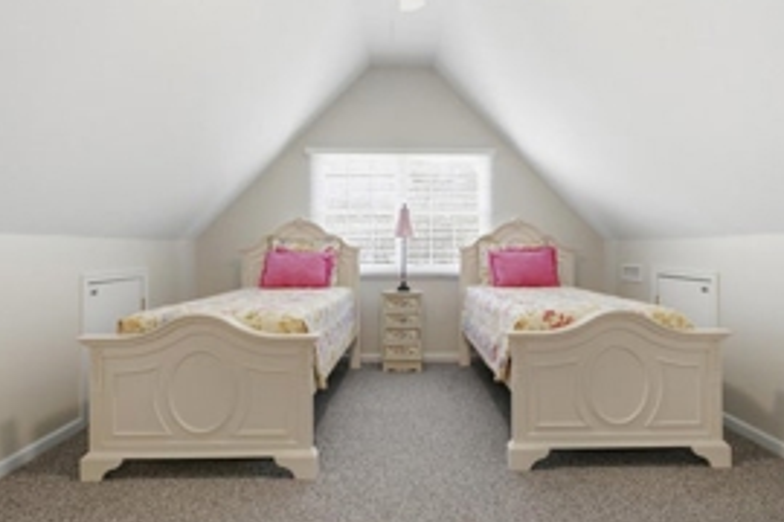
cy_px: 252
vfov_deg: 61.9
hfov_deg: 83.9
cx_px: 409
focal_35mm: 20
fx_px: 436
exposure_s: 1/40
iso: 250
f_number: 8
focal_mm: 12
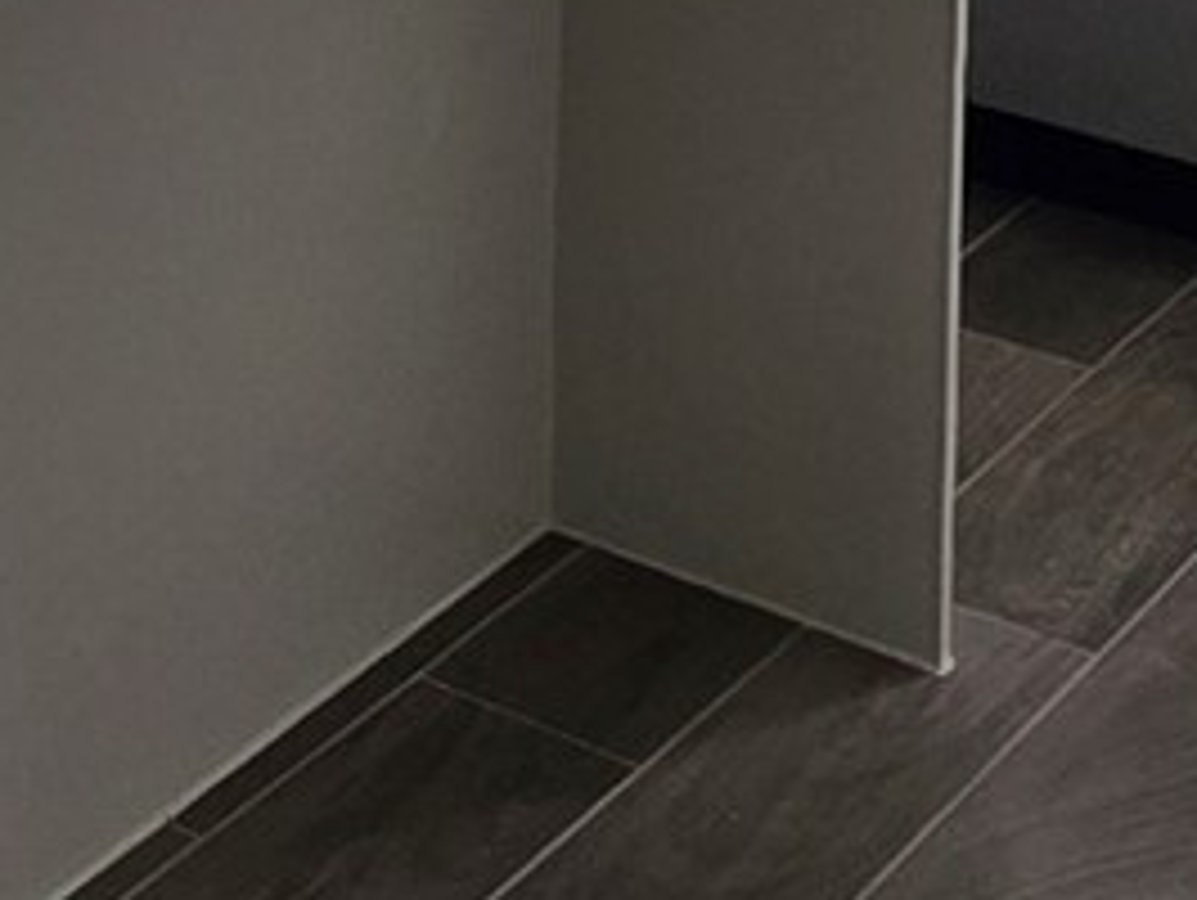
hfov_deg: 17.1
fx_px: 3461
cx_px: -770
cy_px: -1071
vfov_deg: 12.5
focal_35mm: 100
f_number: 1.9
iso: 125
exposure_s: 1/120
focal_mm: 2.2
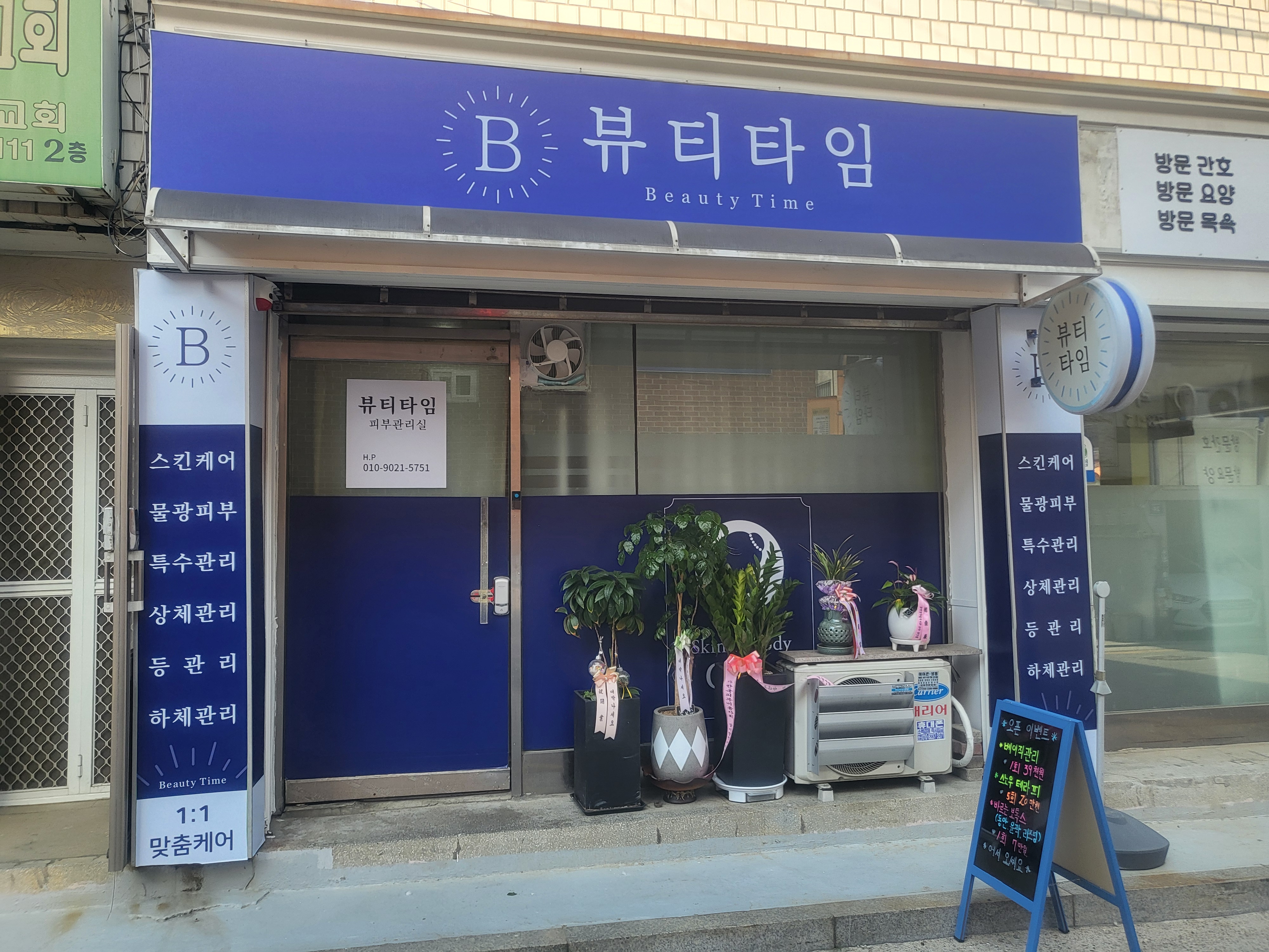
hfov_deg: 67.3
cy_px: 476
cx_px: 634
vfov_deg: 53.1
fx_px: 953
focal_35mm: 26
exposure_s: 1/312
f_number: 1.8
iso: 50
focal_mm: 4.25
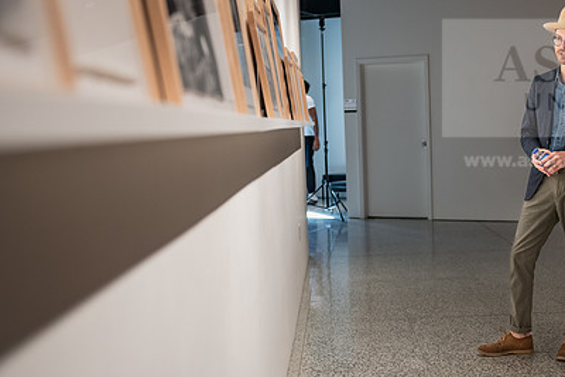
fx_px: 911
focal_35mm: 58
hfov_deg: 34.0
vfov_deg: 23.4
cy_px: 190
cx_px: 400
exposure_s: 1/320
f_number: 2.8
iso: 1250
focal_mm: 40
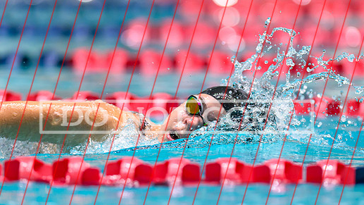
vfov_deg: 2.2
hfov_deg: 3.9
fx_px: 5309
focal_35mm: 550
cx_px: 157
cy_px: 131
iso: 1600
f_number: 2.8
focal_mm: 300
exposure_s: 1/800
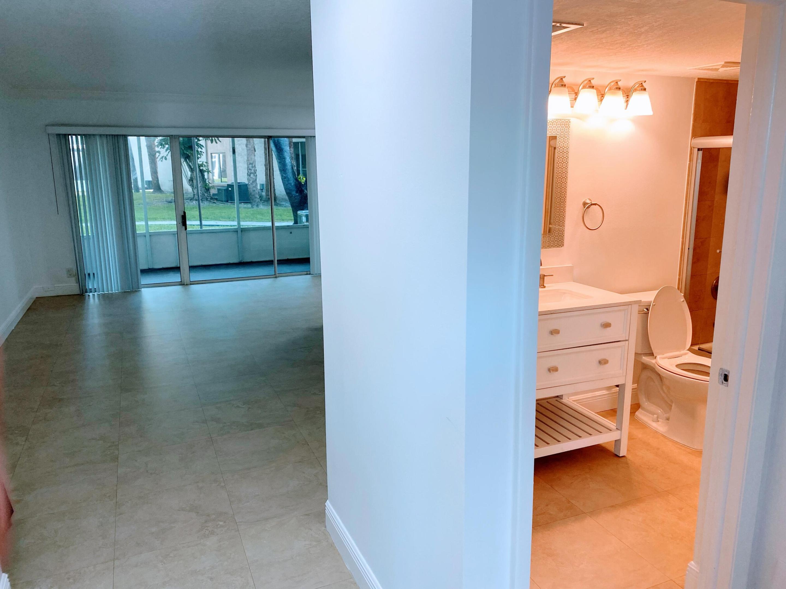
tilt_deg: -11.5
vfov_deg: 53.1
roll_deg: +0.0
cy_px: 294
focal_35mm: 26
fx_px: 590
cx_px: 393
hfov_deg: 67.3
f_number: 1.8
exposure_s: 1/120
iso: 100
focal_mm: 4.25
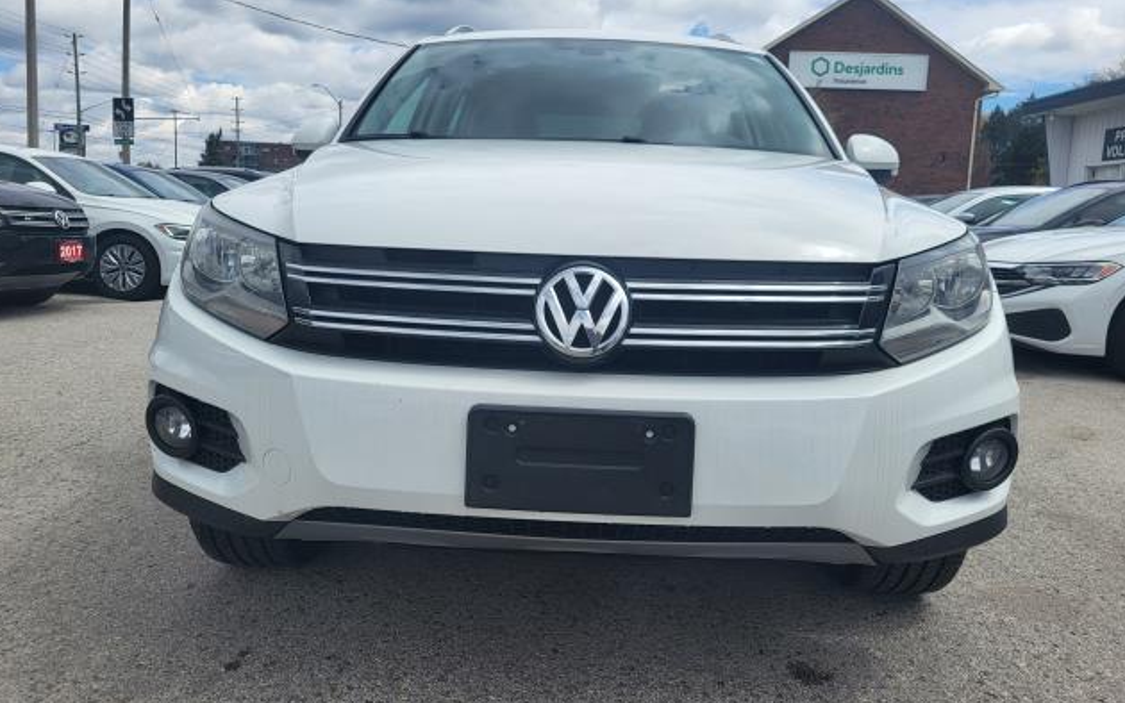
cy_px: 310
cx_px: 559
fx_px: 859
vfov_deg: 44.5
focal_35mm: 28
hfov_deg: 66.5
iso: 40
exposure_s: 1/2945
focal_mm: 5.4
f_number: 1.8
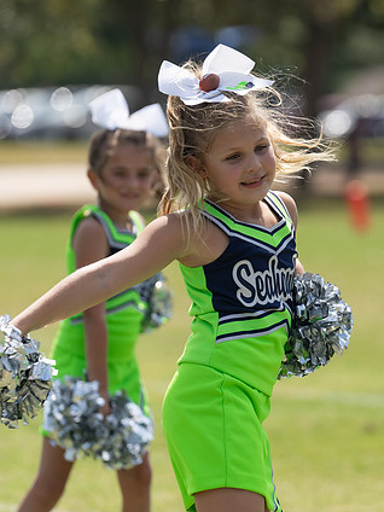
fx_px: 4881
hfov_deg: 4.5
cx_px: 257
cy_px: 247
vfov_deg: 6.0
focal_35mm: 330
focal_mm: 200
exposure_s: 1/1600
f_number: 4
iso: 160
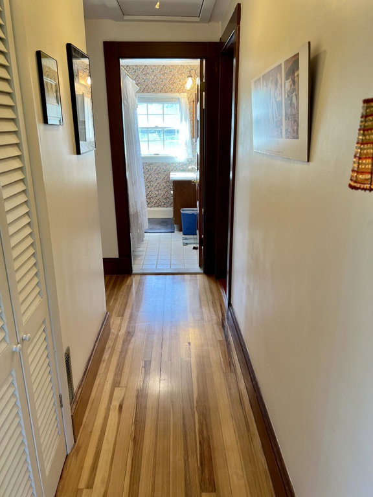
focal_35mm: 26
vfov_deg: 67.3
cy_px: 248
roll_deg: +1.0
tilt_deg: -16.6
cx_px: 186
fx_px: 374
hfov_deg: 53.1
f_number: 1.5
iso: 80
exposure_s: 1/120
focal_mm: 5.7
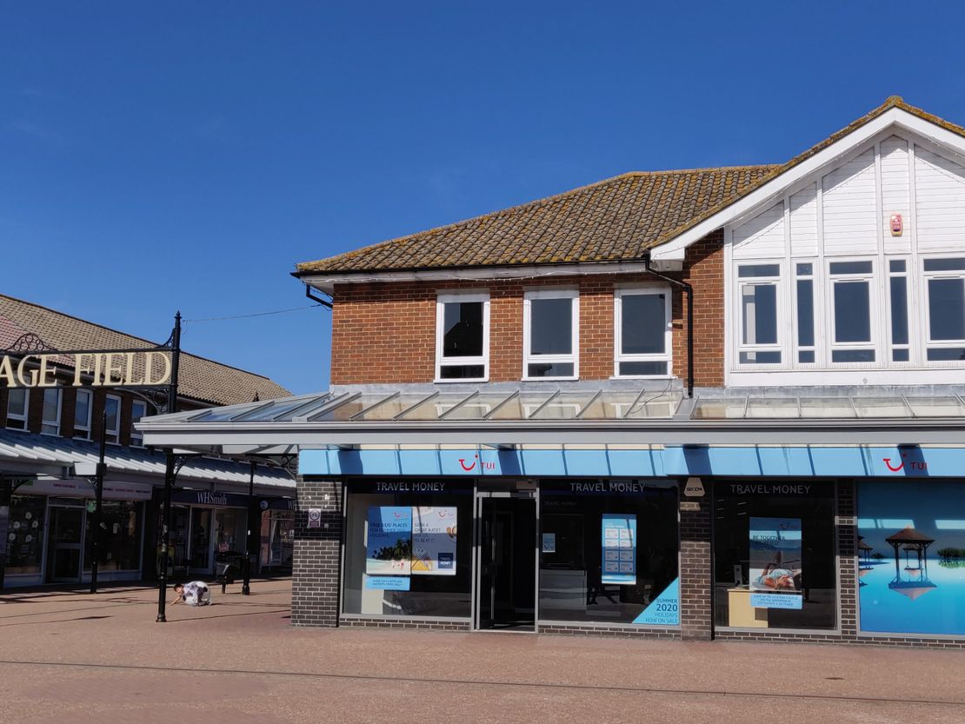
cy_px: 362
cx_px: 482
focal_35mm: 25
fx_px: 697
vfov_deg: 54.9
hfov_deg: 69.4
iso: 100
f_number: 1.7
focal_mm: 4.25
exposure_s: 1/4037
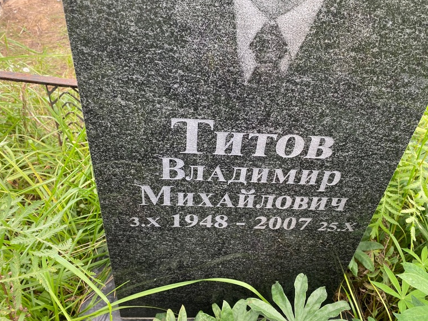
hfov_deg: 65.3
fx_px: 334
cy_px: 156
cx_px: 217
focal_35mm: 27
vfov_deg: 51.4
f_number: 1.8
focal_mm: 4.25
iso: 32
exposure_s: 1/127
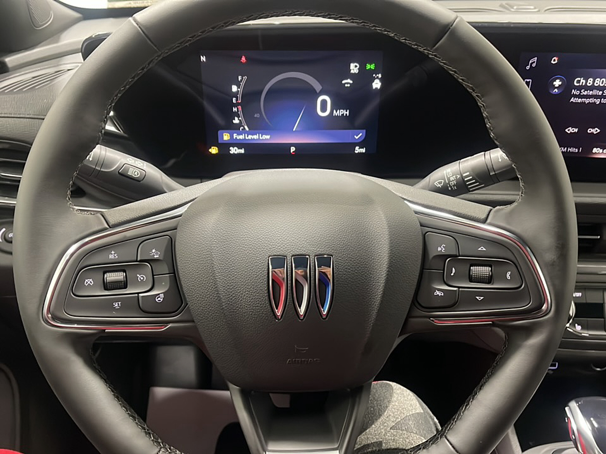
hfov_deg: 63.4
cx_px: 303
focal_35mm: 28
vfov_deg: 49.7
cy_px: 227
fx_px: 490
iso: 640
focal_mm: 5.1
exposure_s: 1/40
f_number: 1.6
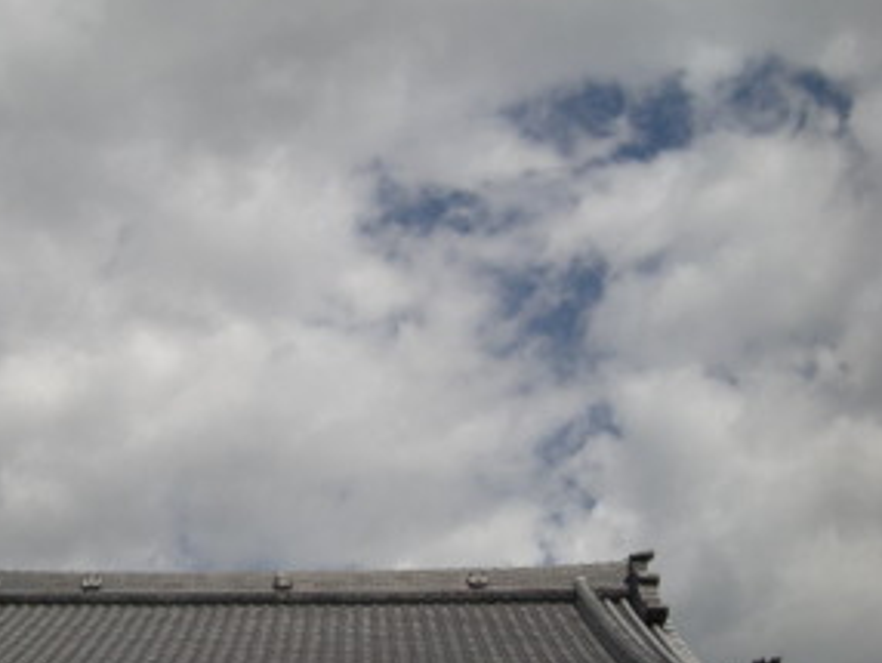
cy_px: 364
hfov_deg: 34.5
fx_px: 1403
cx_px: 274
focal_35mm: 55
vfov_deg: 26.6
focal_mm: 5.7
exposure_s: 1/700
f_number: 5.7
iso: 64
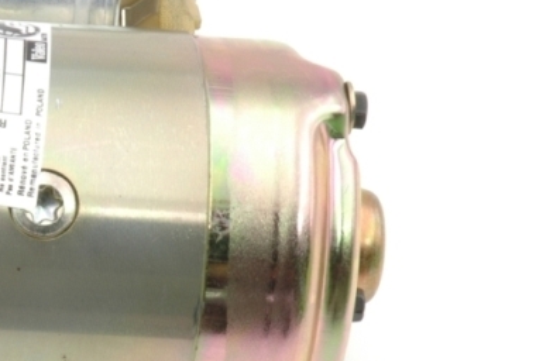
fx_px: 4205
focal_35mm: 279
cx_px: -71
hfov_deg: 7.3
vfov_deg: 4.9
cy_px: 228
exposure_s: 1/1.3
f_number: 25
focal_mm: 70
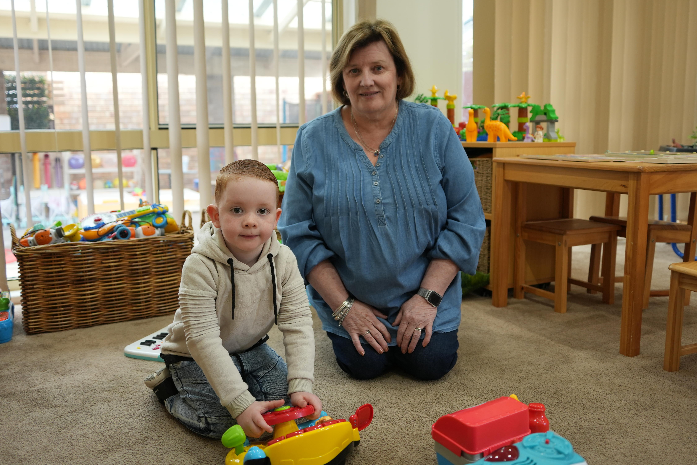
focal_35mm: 31
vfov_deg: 42.3
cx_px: 352
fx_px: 600
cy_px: 213
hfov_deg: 60.3
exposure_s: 1/100
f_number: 2.8
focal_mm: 28
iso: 640
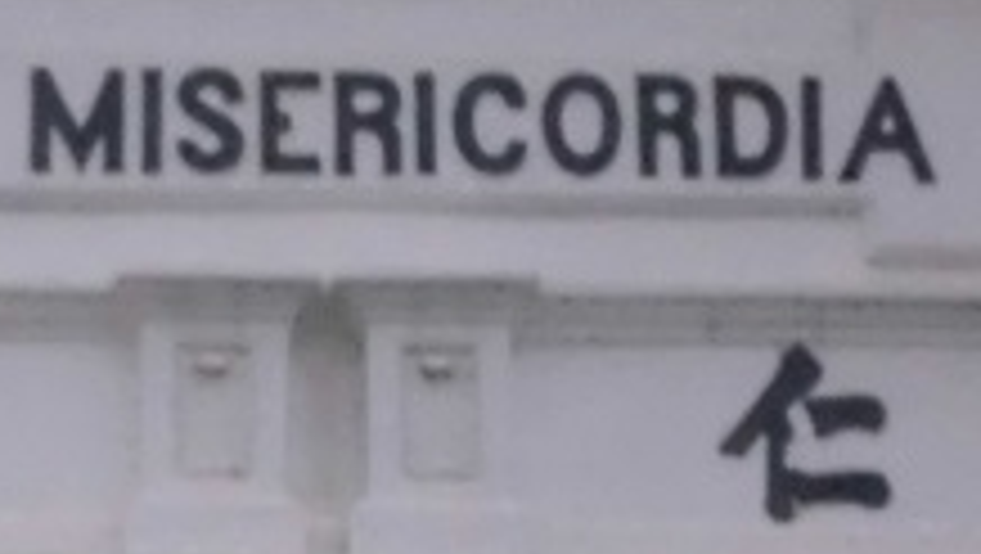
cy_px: 403
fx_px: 9632
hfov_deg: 5.8
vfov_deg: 3.3
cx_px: -140
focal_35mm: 370
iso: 800
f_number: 6.5
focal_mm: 23
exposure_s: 1/60
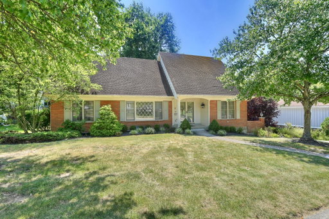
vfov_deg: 70.4
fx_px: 155
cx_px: 164
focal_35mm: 17
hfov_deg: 93.3
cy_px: 110
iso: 100
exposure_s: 1/30
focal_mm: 17
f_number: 10
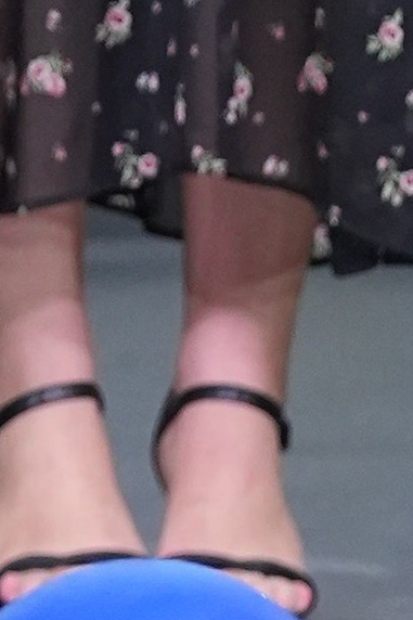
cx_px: 86
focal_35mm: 1738
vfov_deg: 1.2
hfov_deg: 0.8
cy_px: -1207
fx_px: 29924
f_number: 2.8
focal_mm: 173
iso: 2000
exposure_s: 1/250
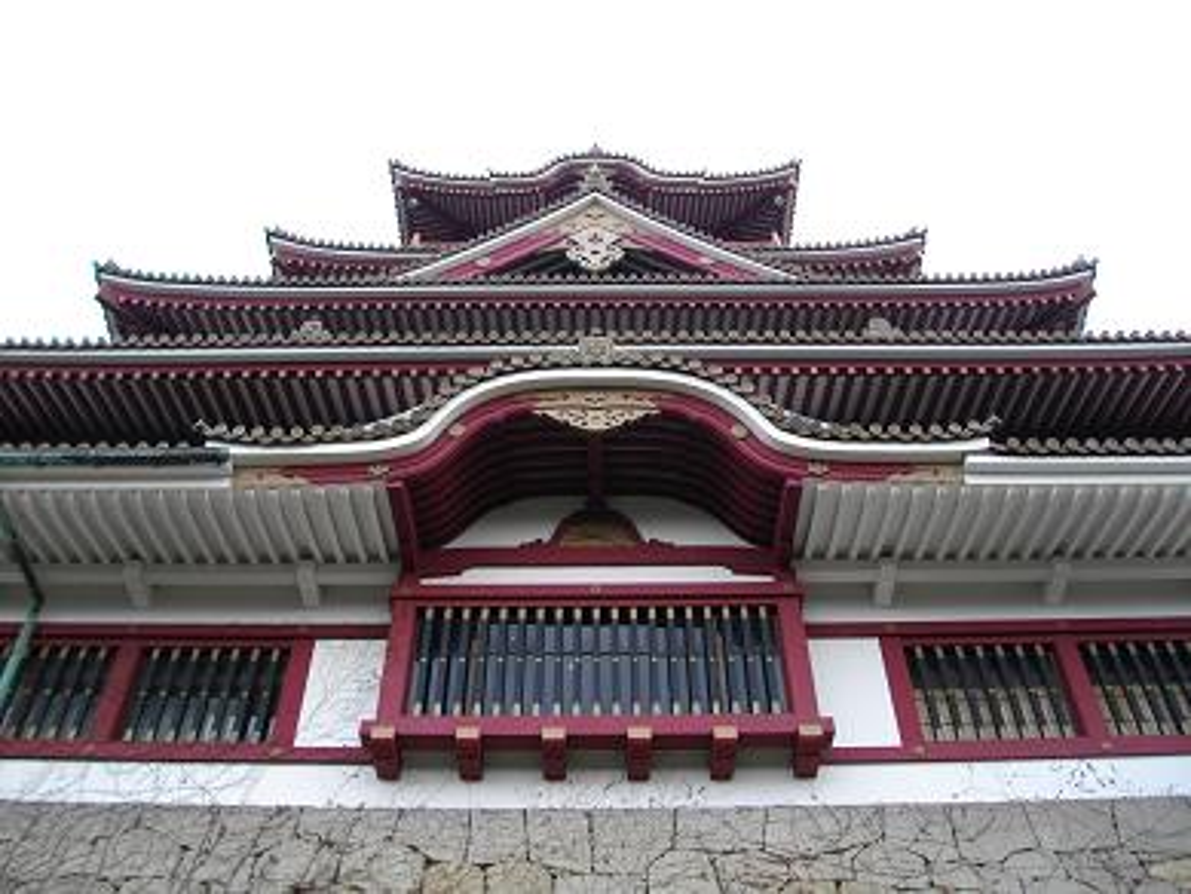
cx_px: 596
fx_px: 1101
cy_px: 447
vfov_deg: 44.2
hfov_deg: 56.8
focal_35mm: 32
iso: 121
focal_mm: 5.7
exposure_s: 1/125
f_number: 2.9
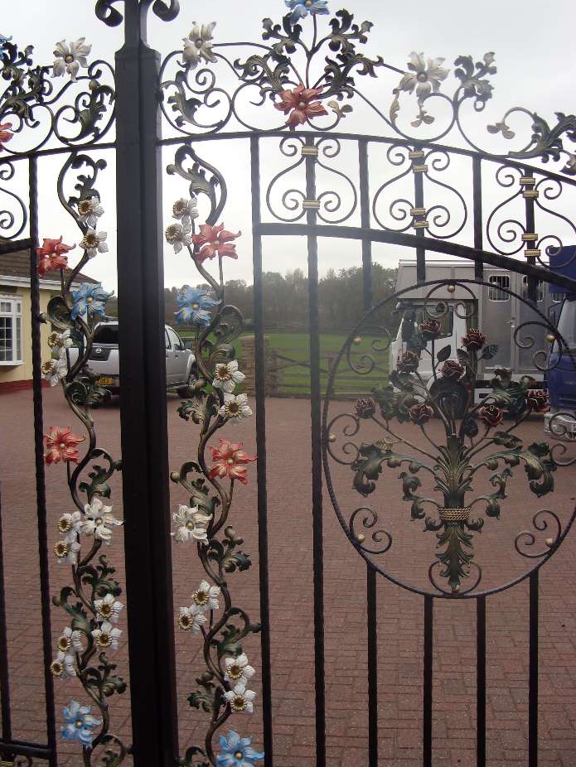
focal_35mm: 42
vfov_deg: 44.8
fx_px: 931
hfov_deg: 34.4
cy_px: 359
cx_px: 272
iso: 50
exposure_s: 1/64
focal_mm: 6.3
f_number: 2.8
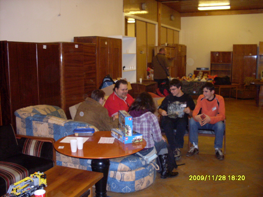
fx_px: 289
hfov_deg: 49.0
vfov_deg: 37.7
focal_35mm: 38
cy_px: 98
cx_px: 132
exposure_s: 1/45
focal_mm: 6.3
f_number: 2.8
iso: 240
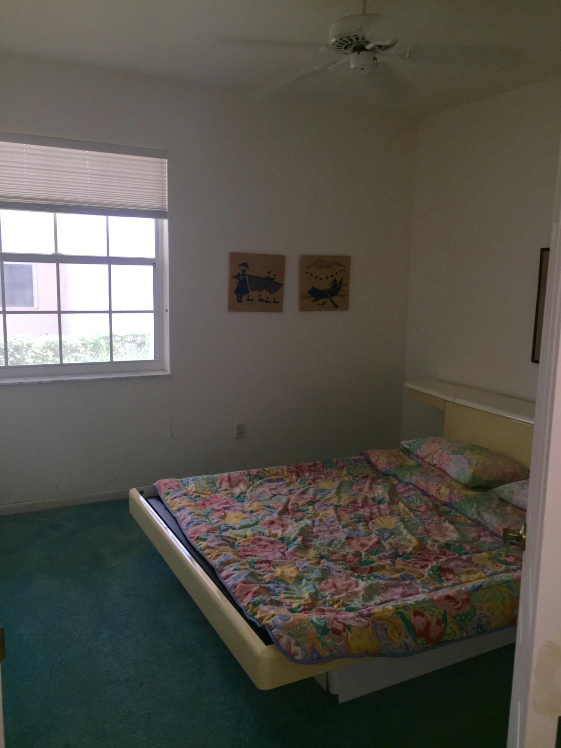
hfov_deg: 48.2
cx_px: 280
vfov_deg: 61.7
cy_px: 374
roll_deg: -1.7
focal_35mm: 29
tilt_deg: -8.8
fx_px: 627
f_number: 2.2
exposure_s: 1/54
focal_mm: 4.15
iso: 32
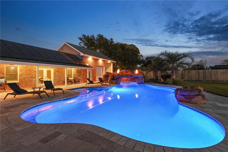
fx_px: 101
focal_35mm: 16
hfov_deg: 96.8
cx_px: 114
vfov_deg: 73.7
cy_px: 76
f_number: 11
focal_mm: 16
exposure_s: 5
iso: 400
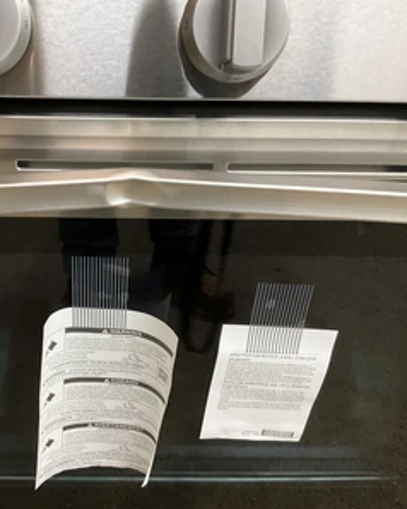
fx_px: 573
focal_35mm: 38
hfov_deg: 38.4
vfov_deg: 48.0
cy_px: 254
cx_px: 120
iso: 320
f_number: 1.8
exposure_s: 1/40
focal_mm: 3
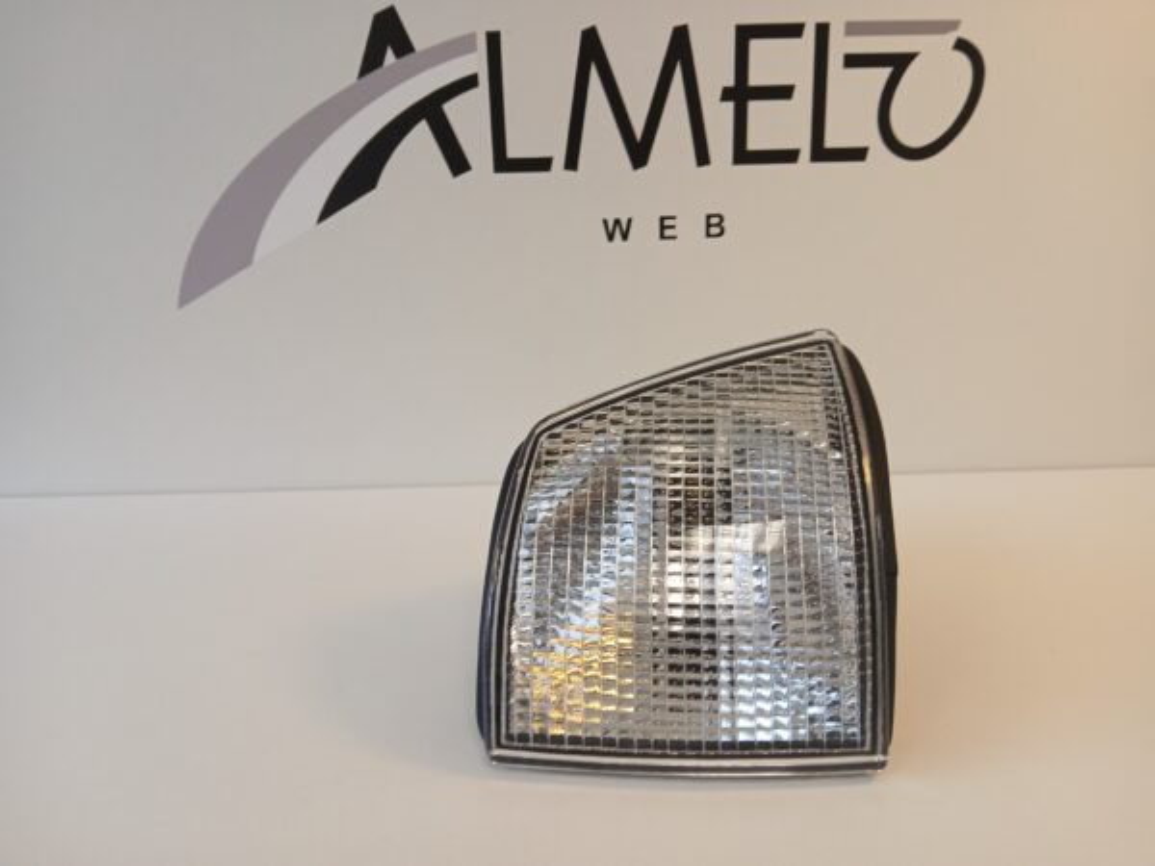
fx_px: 868
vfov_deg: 53.1
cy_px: 433
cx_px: 578
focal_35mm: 26
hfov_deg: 67.3
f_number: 1.8
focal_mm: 3.98
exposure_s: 1/50
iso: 50
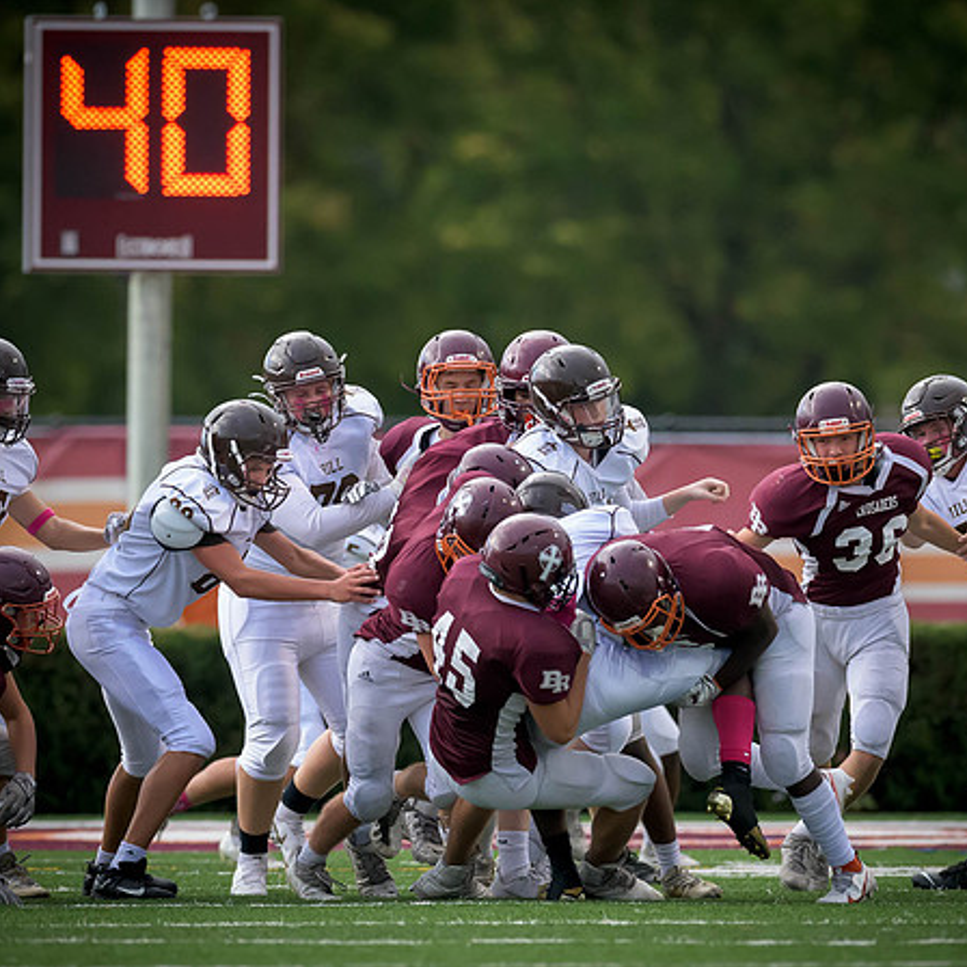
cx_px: 465
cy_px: 636
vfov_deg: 1.9
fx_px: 29835
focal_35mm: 944
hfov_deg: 1.9
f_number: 4
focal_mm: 500
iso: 3200
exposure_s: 1/1600
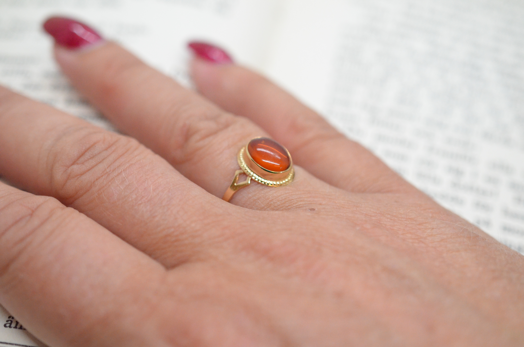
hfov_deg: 33.5
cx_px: 262
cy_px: 174
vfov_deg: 22.5
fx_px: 872
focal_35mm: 60
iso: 4000
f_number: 4
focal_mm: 40
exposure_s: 1/2500
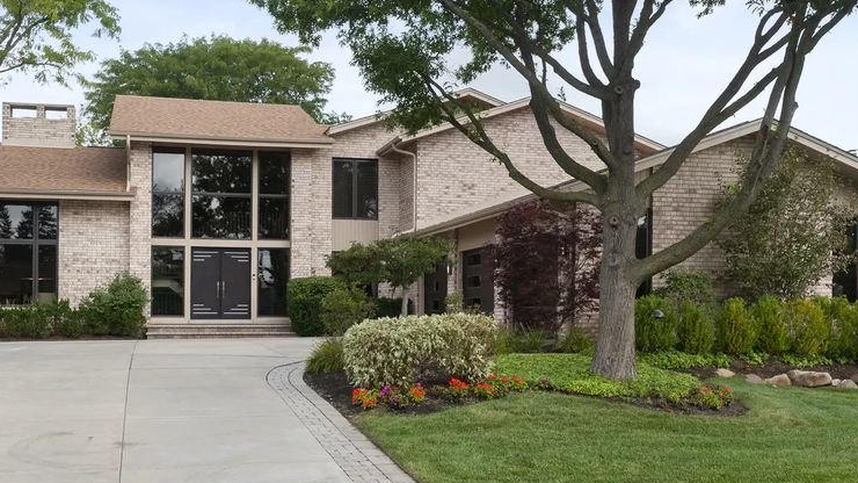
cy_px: 125
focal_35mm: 42
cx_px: 381
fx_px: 955
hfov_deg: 48.3
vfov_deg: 28.0
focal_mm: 29
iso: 400
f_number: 8
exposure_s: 1/640
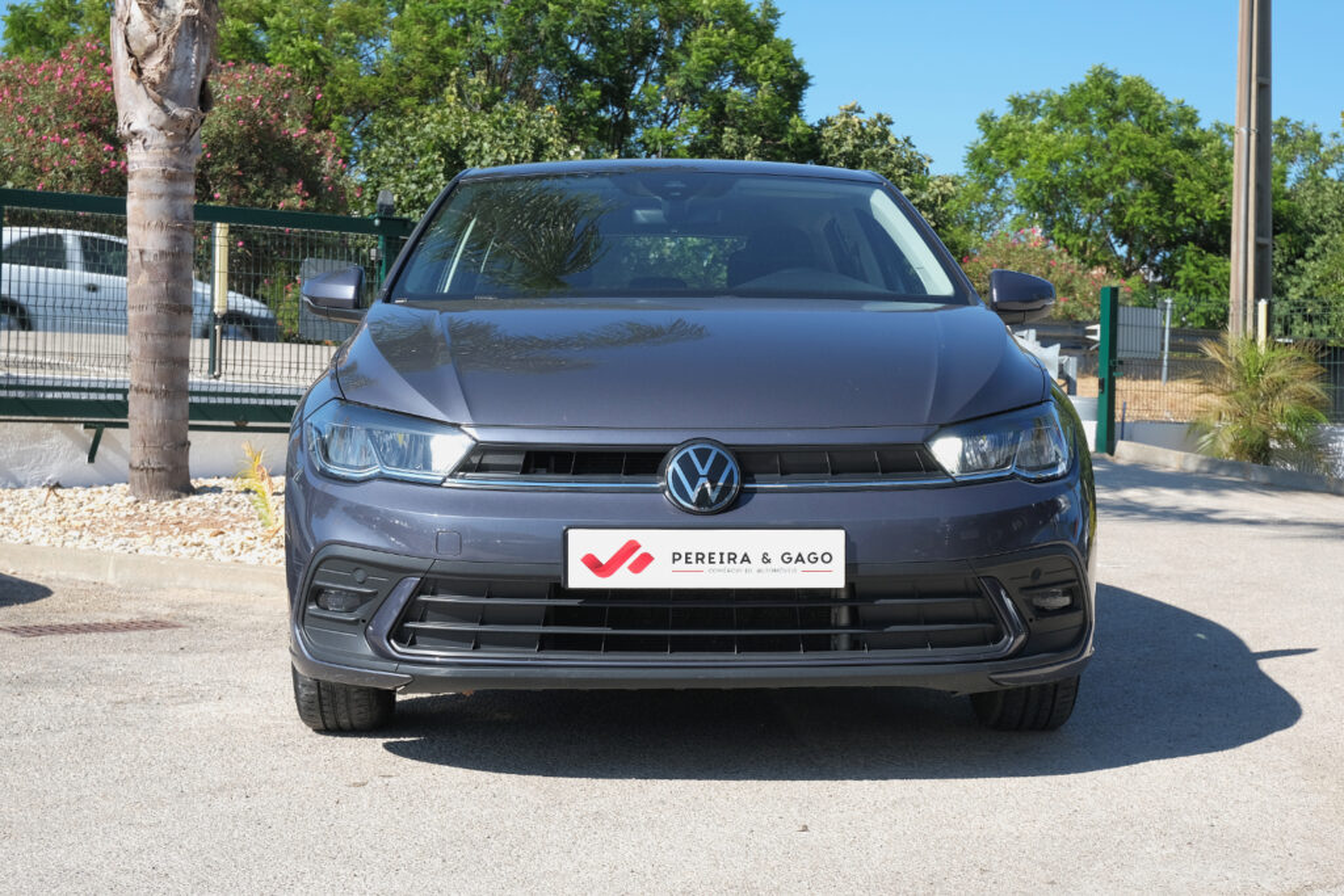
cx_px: 672
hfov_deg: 35.6
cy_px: 448
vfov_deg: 24.2
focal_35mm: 56
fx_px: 2091
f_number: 9
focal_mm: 37.4
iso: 160
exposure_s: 1/200
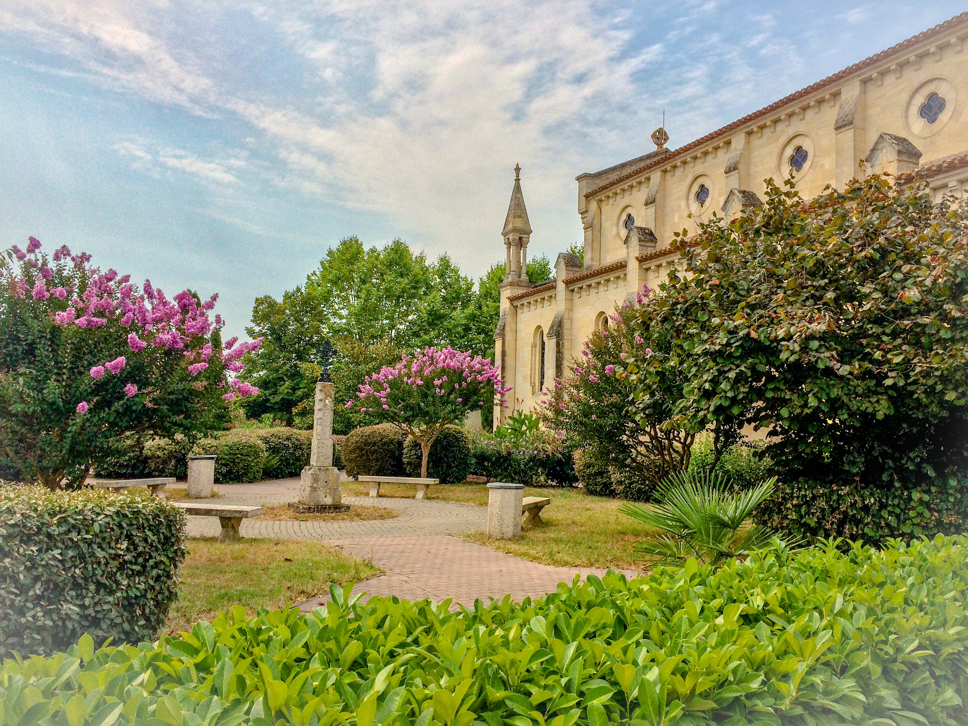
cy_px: 363
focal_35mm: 29
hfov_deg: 61.7
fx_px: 811
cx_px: 484
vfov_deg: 48.2
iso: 32
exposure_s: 1/4115
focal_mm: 4.15
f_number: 2.2
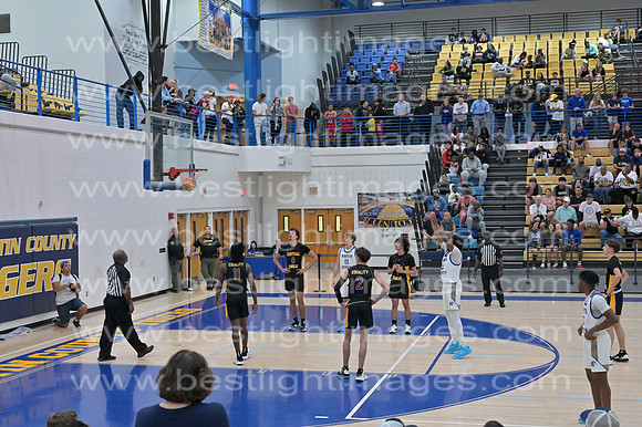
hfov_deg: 39.6
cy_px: 214
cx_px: 321
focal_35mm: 50
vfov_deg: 27.0
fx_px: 891
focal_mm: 50
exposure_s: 1/800
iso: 6400
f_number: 4
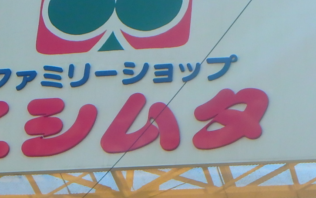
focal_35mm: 185
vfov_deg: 7.1
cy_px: 123
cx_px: 119
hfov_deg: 11.3
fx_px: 1593
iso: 125
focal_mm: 11.7
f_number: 5.1
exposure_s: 1/640
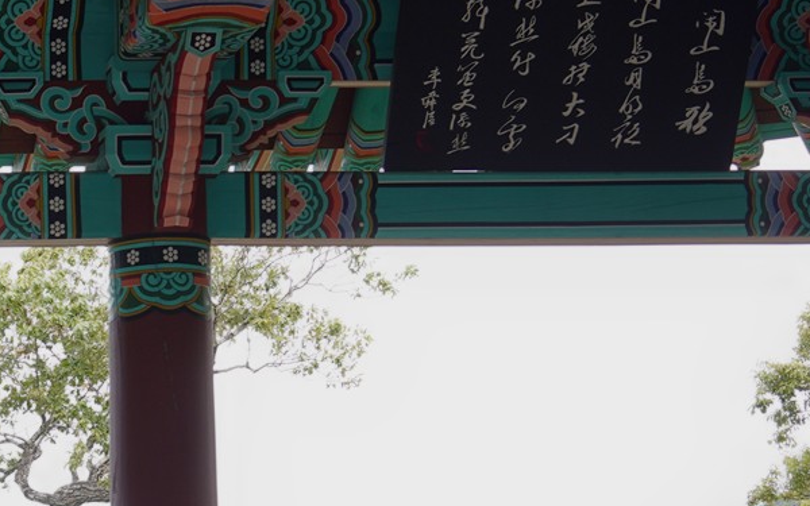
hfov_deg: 16.4
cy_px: 555
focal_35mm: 119
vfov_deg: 10.9
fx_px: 2627
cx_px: -302
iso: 200
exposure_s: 1/100
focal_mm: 35
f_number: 6.3
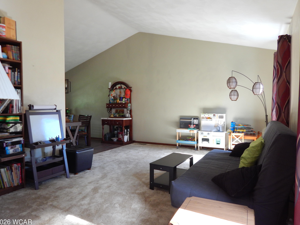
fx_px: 208
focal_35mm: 24
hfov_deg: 71.6
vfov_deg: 56.8
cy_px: 115
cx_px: 147
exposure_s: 1/30
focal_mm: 4
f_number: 3
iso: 180
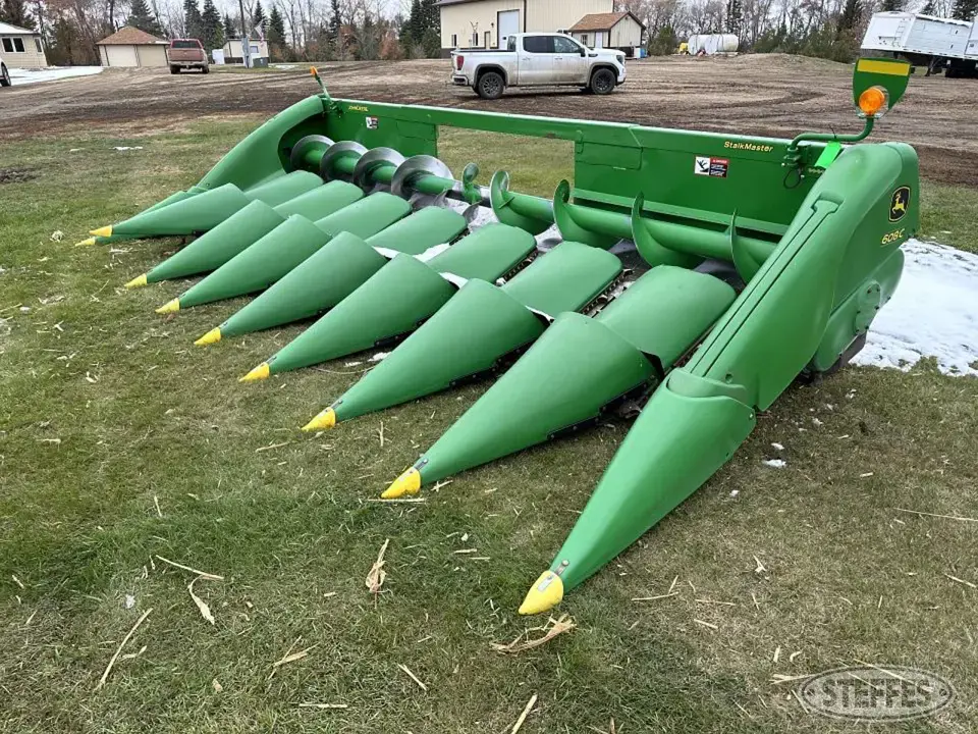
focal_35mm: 24
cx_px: 489
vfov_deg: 56.8
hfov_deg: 71.6
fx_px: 678
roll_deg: +0.9
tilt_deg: -24.1
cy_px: 367
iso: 80
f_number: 1.78
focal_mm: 6.86
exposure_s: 1/816
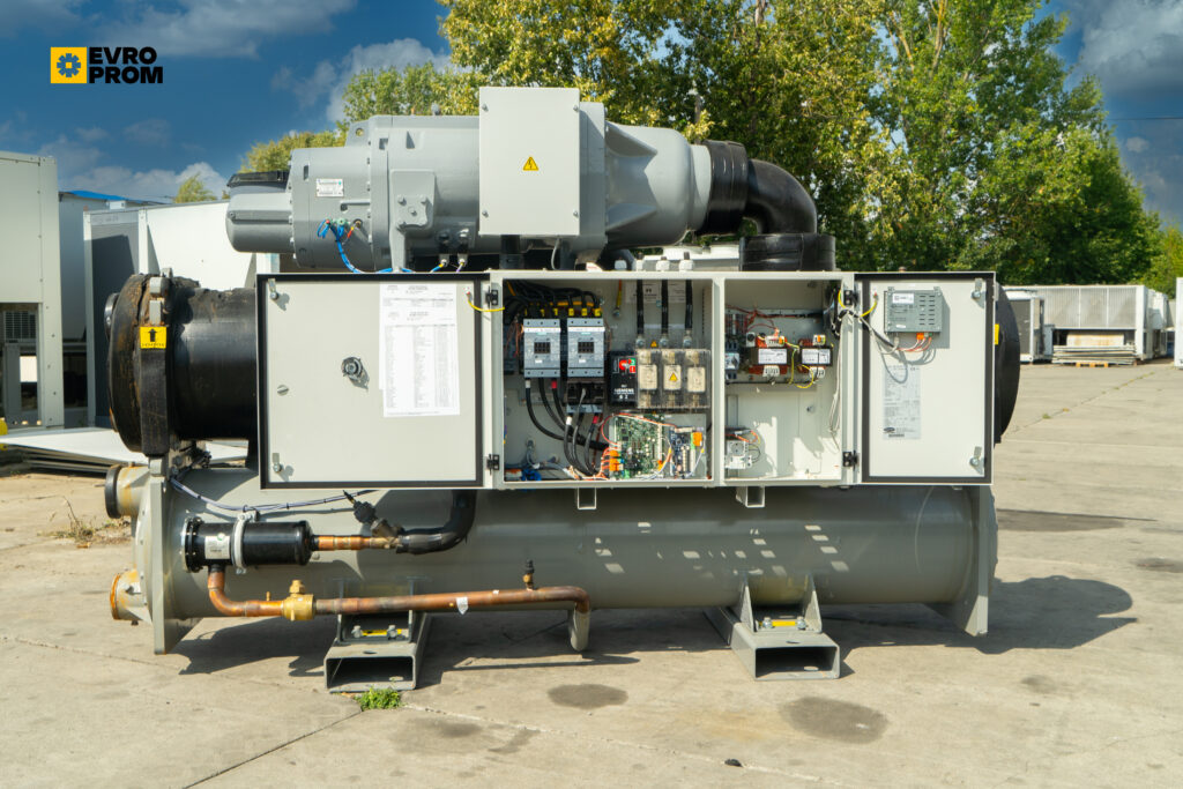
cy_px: 394
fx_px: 1183
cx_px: 592
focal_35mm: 36
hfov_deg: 53.1
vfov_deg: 36.9
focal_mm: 36
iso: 100
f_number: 10
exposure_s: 1/100
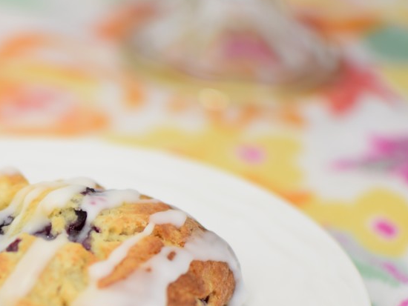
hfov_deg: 17.6
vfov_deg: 13.4
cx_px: 37
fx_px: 1298
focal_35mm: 110
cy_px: 242
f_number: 1.8
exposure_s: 1/40
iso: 100
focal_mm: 35
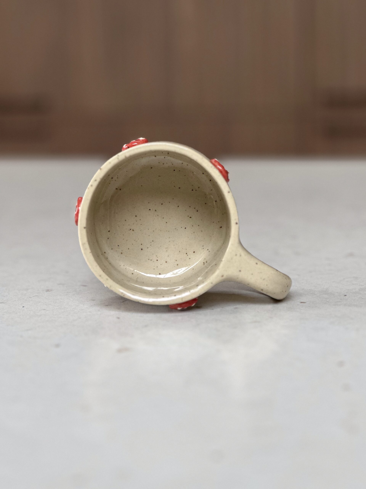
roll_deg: +1.0
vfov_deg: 25.3
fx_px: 1086
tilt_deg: -10.7
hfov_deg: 19.1
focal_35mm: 77
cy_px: 244
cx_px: 183
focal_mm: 9
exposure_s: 1/65
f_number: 2.8
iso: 250
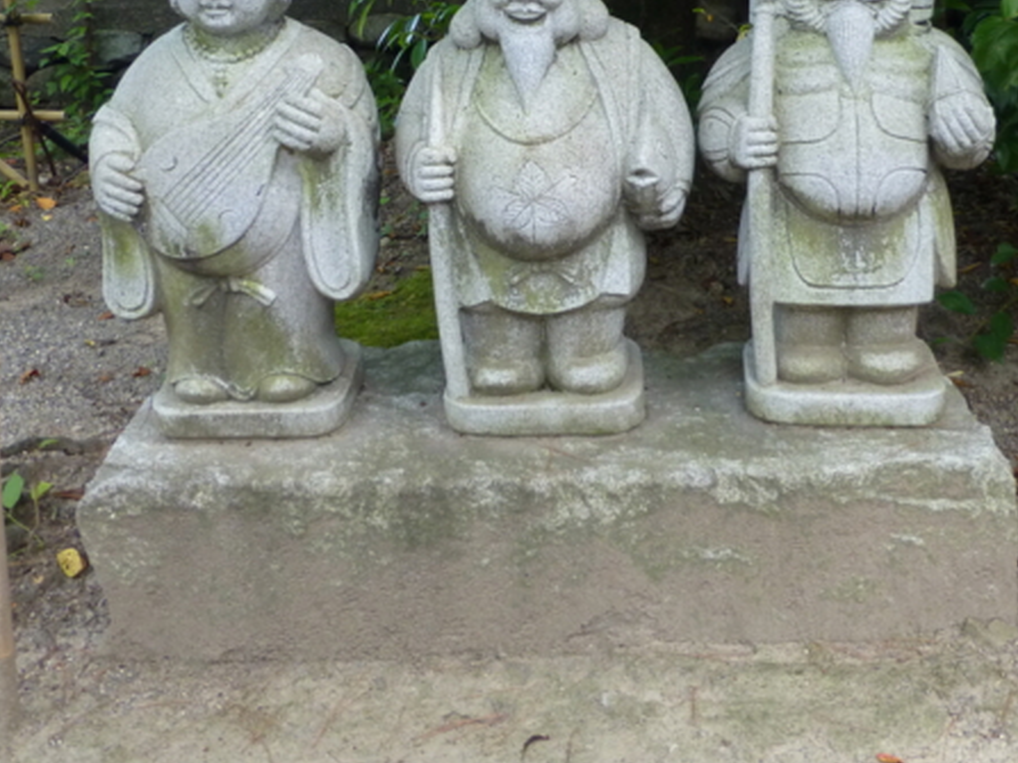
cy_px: 132
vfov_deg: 32.5
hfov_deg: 43.7
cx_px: 590
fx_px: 1264
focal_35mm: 43
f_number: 3.3
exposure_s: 1/60
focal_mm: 4.3
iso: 160
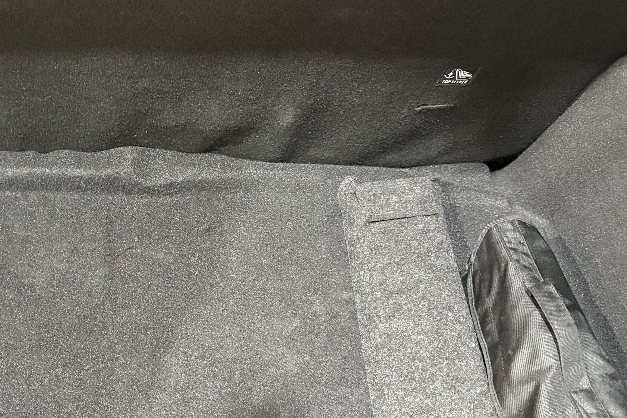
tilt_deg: -45.6
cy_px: 209
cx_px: 141
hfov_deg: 35.3
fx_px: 958
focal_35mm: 55
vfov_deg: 24.6
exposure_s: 1/30
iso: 640
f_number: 1.6
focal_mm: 5.96
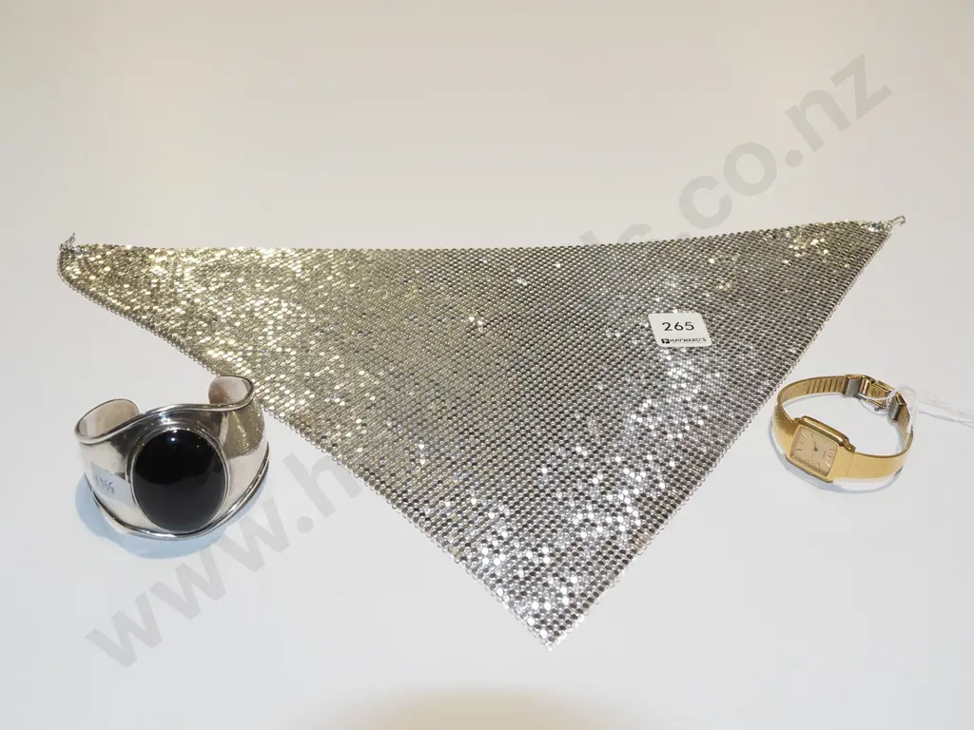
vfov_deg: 41.8
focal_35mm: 34
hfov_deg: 54.0
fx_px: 957
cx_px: 487
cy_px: 365
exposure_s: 1/200
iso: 1000
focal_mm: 17
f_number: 5.6
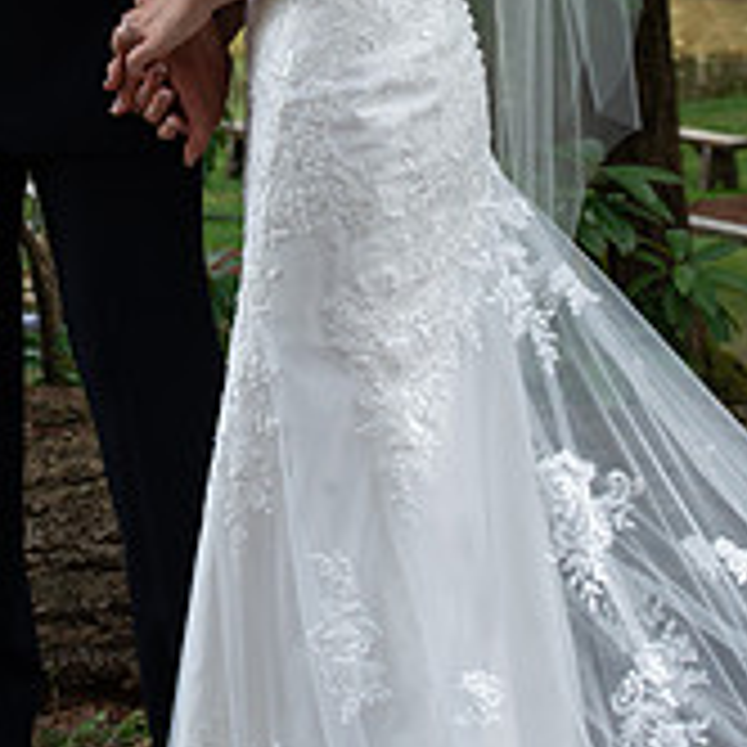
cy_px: -58
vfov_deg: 10.7
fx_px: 3931
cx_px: 202
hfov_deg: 10.8
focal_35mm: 161
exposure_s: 1/200
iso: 800
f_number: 10
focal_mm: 70
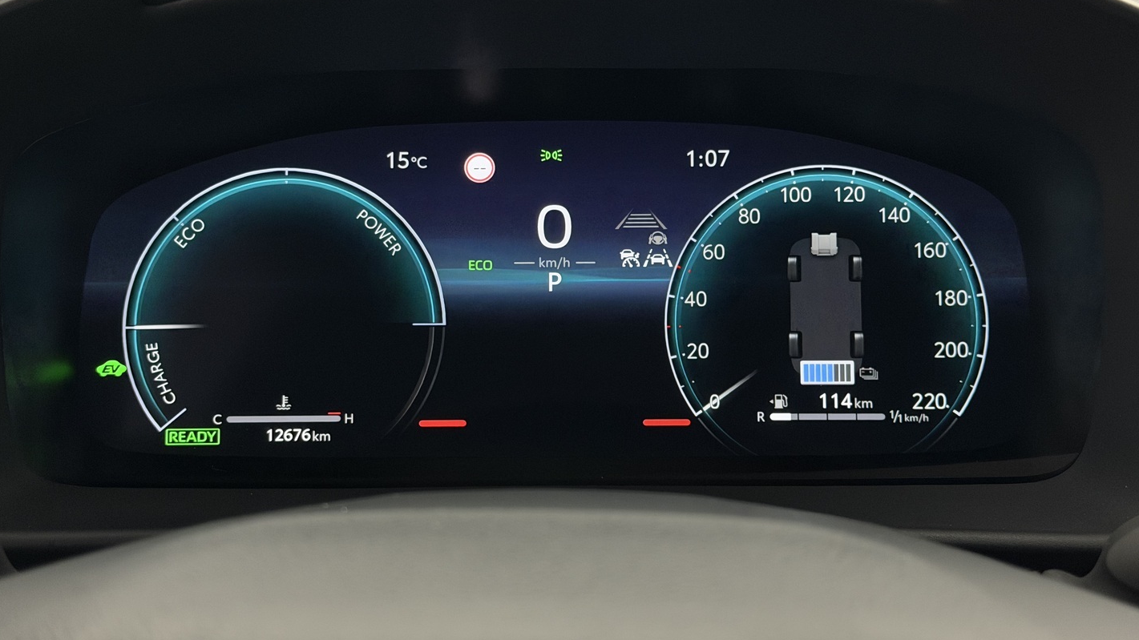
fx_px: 1601
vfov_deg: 22.6
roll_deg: -0.5
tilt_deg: -19.1
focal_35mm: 53
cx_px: 569
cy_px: 281
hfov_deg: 39.2
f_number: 1.78
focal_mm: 6.76
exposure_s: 1/33
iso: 500
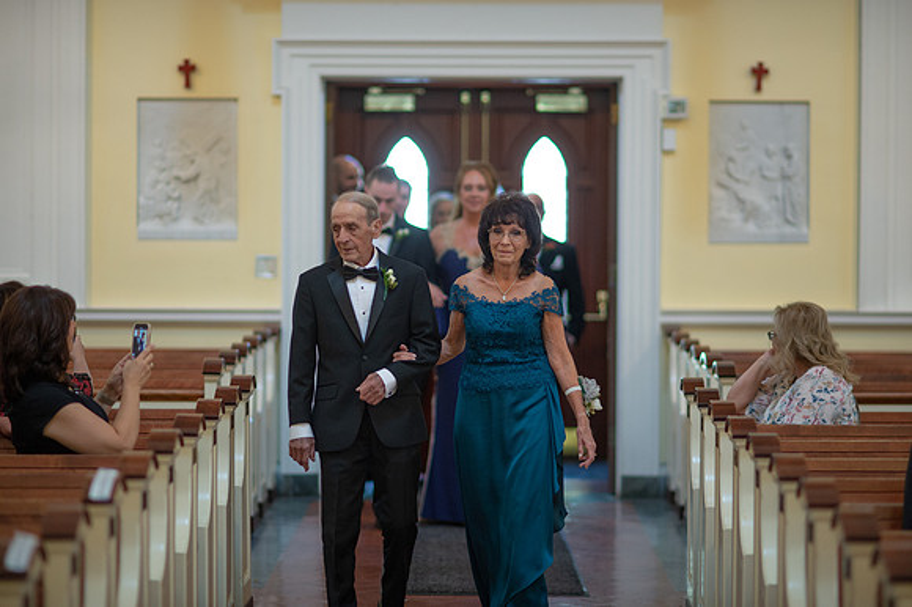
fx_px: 3418
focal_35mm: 135
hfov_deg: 15.2
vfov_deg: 10.1
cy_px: 304
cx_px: 456
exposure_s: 1/250
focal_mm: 135
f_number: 2
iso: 1600
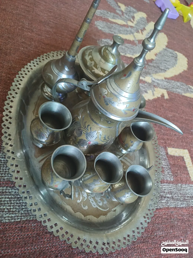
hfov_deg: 54.9
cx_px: 96
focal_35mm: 25
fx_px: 186
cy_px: 129
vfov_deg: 69.4
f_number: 1.8
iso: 320
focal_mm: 4.65
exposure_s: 1/33.3
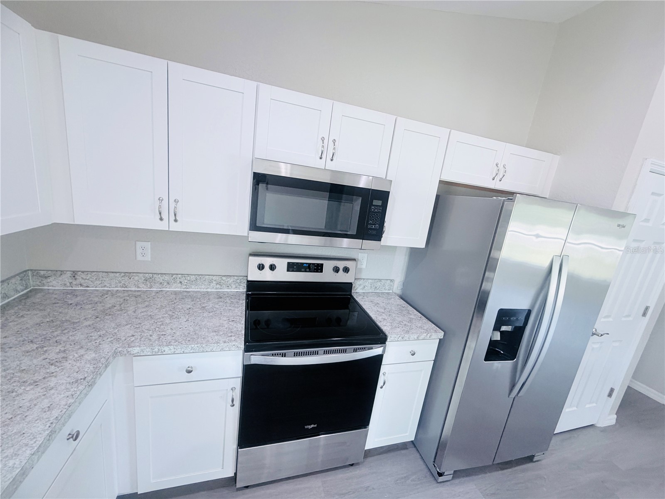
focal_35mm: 14
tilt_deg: -12.4
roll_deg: -8.2
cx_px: 332
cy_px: 250
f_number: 2.2
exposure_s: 1/120
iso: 250
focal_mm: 2.22
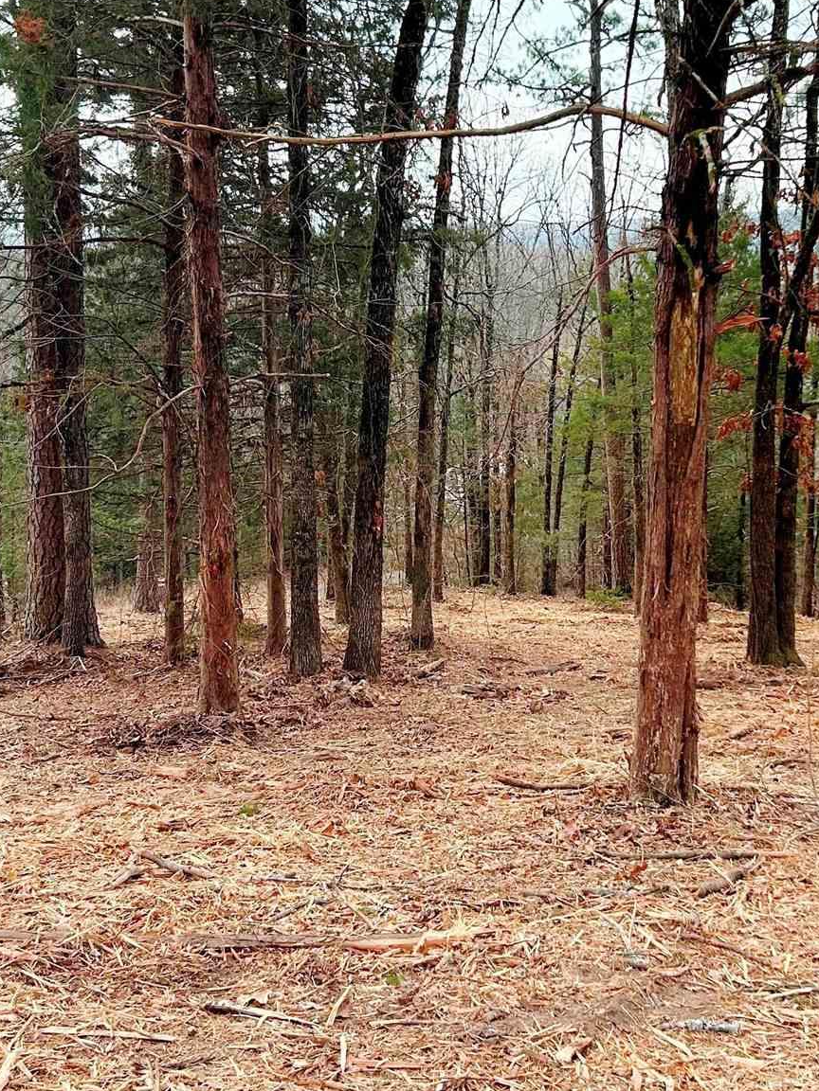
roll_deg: +0.5
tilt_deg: -5.0
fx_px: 1640
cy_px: 396
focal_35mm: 52
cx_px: 571
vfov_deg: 36.6
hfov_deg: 27.8
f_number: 1.5
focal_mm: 5.7
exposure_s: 1/1344
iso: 50
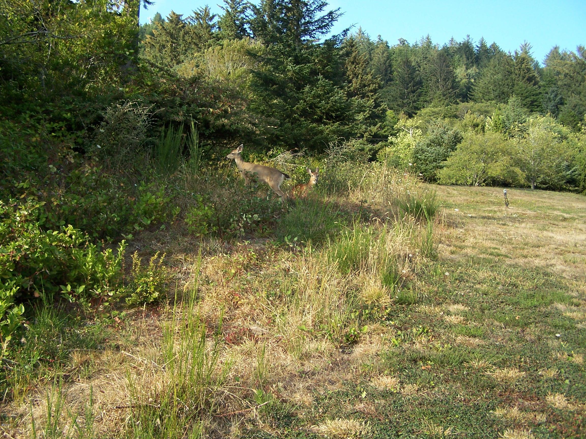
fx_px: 643
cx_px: 293
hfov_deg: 49.0
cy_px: 220
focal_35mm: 38
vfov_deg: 37.7
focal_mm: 6.3
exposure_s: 1/350
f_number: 2.8
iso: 80
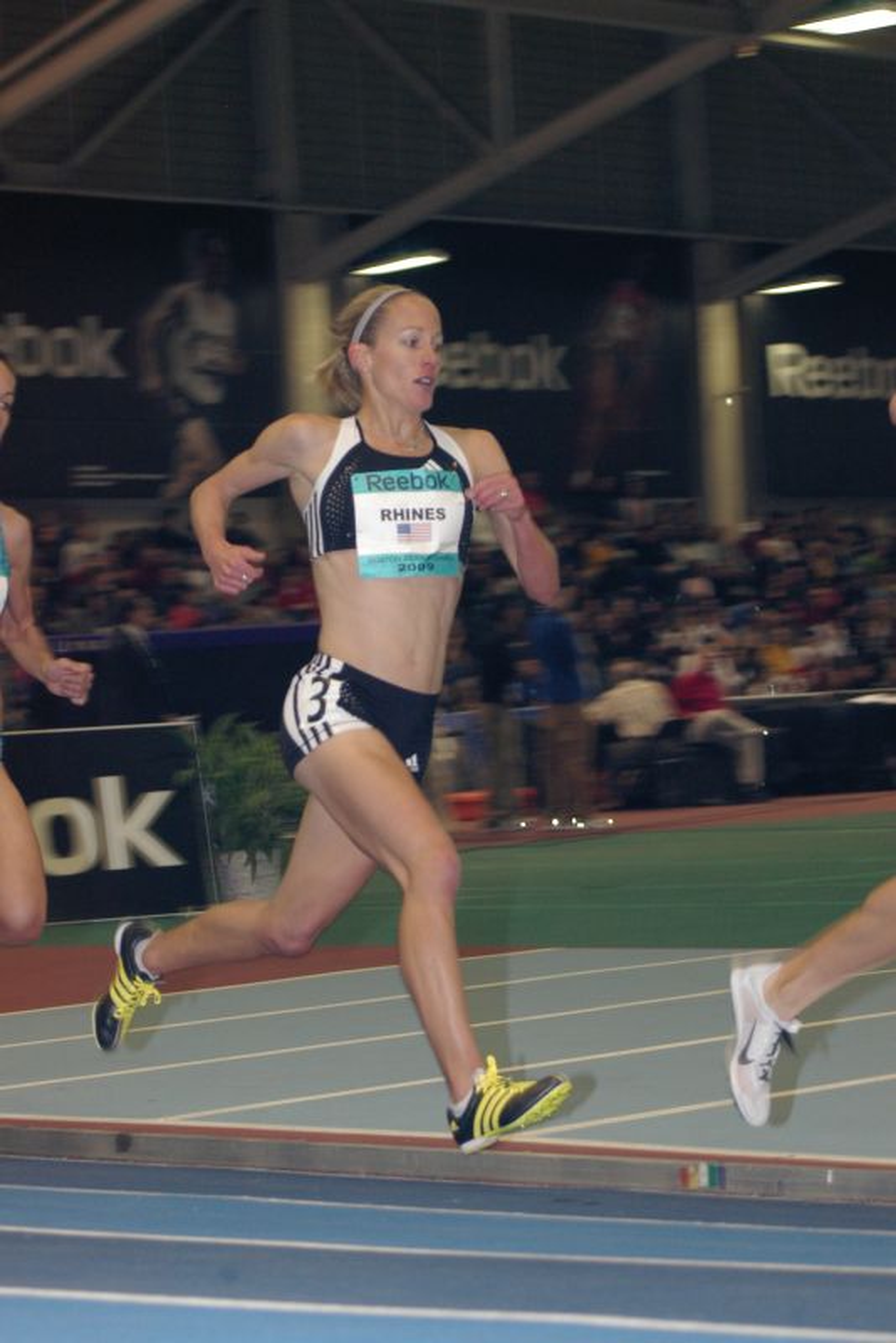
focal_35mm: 110
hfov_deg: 12.5
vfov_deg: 18.7
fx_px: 4084
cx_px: 448
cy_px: 672
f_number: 6.3
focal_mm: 73
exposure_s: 1/125
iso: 800
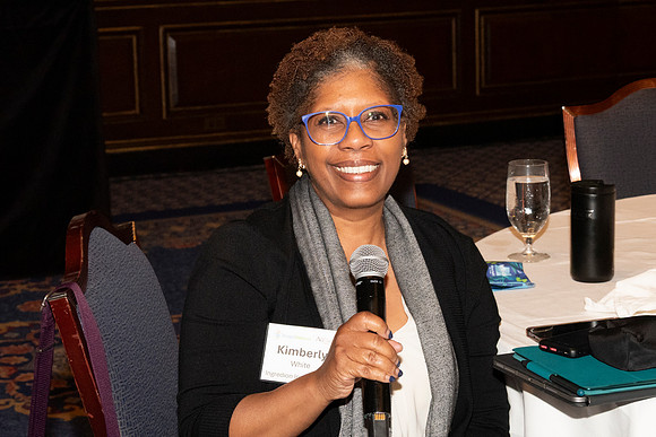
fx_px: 1640
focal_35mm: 90
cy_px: 218
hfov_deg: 22.6
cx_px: 328
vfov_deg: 15.2
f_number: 9
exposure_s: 1/50
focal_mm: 60
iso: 4000
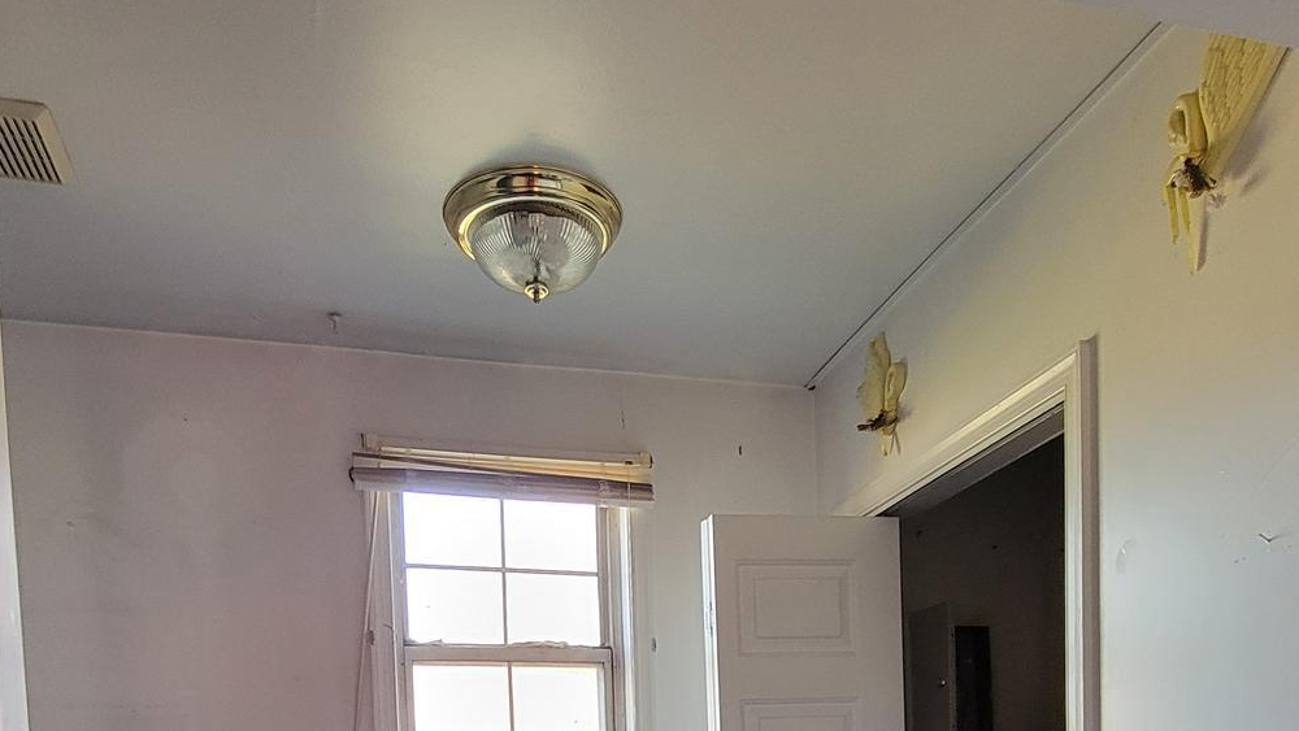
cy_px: 887
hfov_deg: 66.0
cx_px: 690
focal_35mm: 29
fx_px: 999
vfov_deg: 32.7
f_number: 2.2
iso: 320
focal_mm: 2.2
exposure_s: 1/40
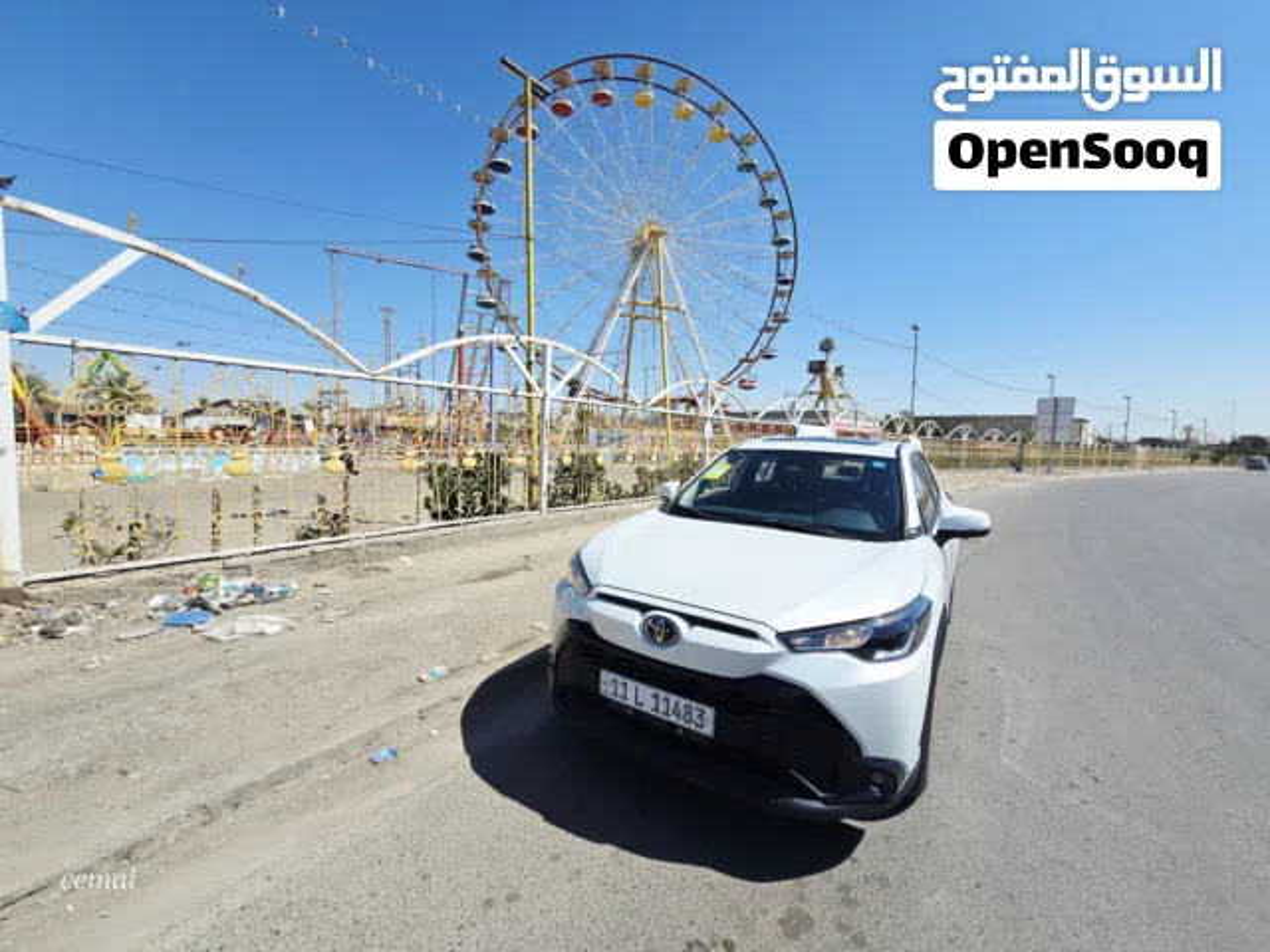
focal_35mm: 13
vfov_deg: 89.9
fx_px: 477
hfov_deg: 106.2
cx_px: 635
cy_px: 476
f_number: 2.2
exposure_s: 1/3521
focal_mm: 2.2
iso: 50
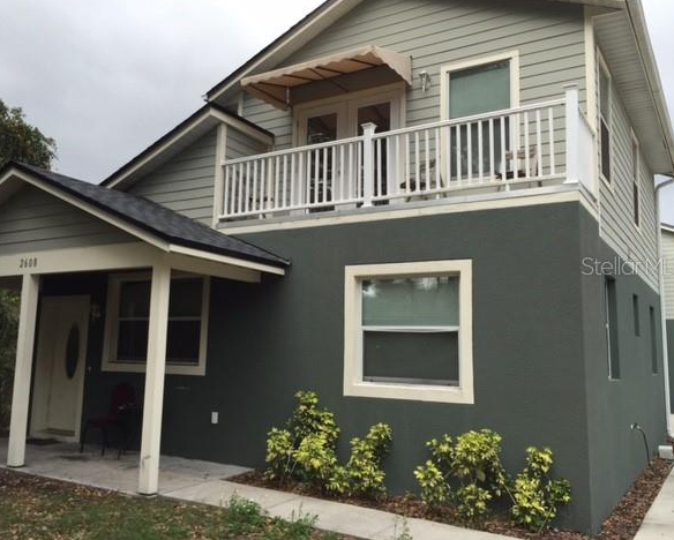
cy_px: 265
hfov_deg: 57.1
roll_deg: -2.7
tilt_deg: +7.6
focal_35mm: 31
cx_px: 321
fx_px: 619
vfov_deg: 47.2
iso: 32
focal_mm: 4.15
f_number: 2.2
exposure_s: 1/719
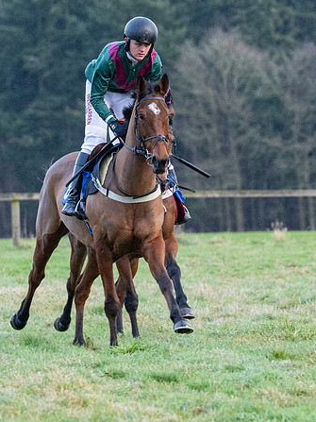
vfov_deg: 4.3
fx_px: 5663
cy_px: 211
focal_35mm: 465
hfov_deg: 3.2
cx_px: 163
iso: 1250
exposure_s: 1/500
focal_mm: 160
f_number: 4
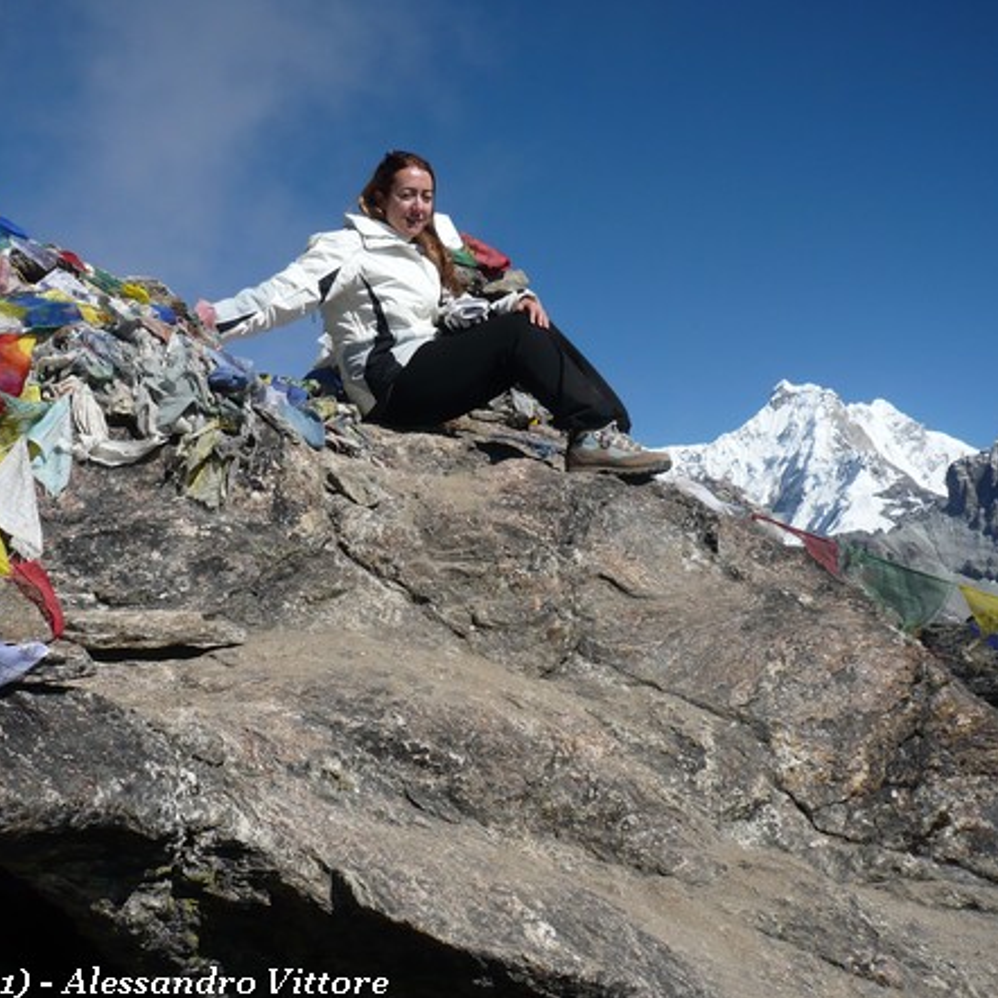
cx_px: 406
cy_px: 504
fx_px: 1370
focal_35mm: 42
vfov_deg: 40.0
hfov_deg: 39.9
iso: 100
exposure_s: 1/500
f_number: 8
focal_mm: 5.8
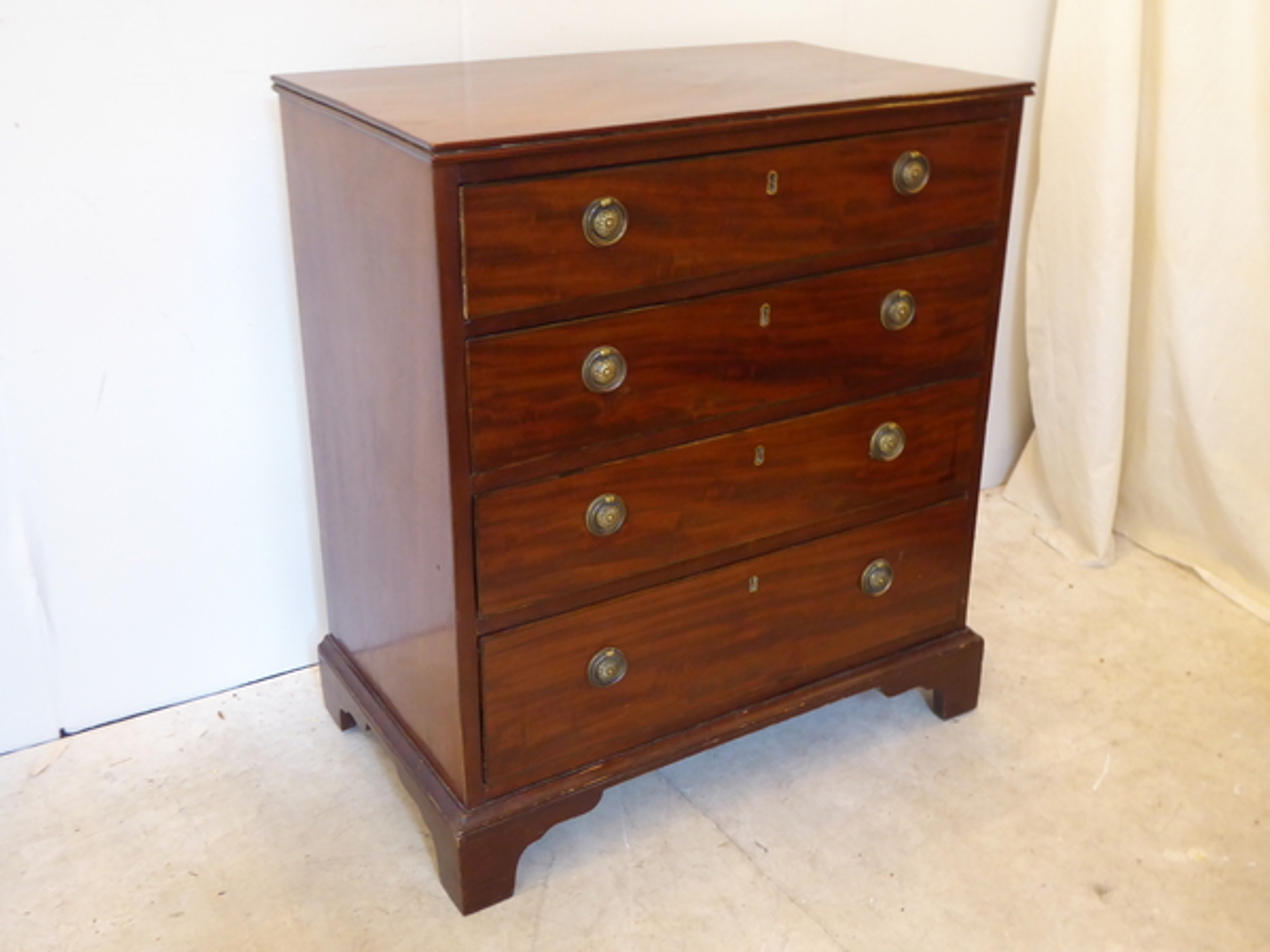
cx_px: 635
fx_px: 1321
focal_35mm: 36
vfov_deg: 39.7
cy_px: 476
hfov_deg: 51.4
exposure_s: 1/10
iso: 400
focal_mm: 6.3
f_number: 3.7
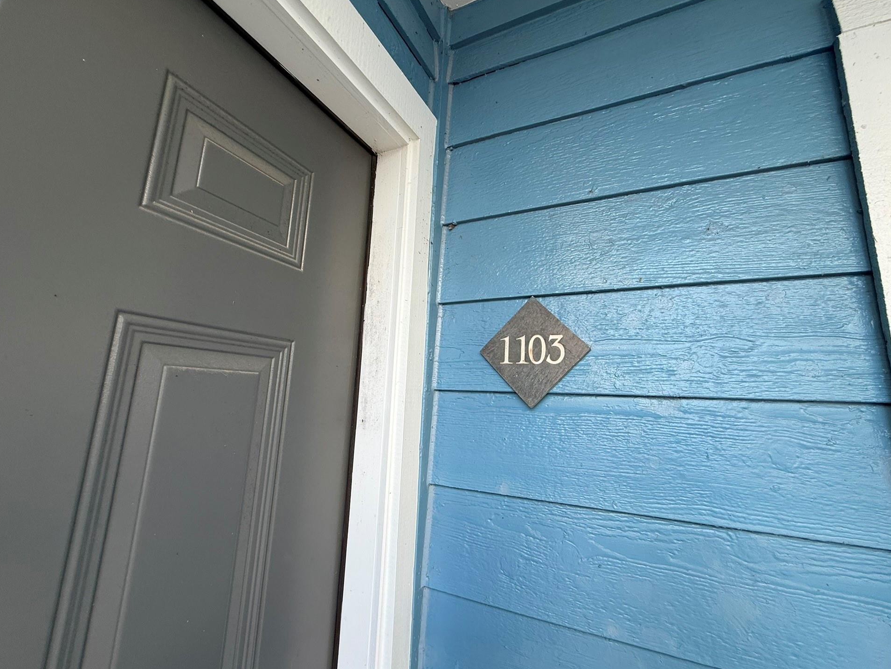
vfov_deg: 81.7
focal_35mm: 15
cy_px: 322
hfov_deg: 98.1
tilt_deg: +11.3
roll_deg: -2.5
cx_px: 470
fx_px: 386
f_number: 2.2
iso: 80
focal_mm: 2.22
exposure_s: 1/99
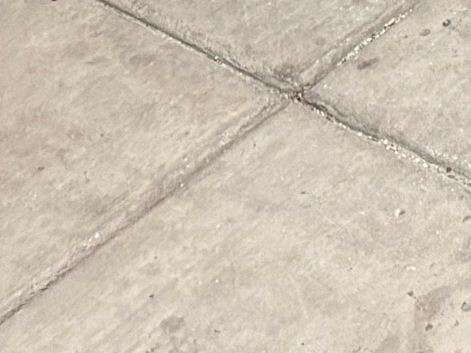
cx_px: 839
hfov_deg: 12.9
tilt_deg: -22.0
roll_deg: +3.6
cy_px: -553
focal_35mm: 139
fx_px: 1892
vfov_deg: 9.3
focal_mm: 6.76
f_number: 1.78
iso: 1000
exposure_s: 1/40
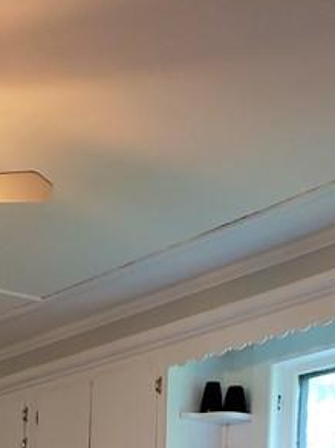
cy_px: 768
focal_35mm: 91
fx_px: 1177
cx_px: -23
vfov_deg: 17.9
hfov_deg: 15.8
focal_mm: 4.3
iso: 200
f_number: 2.4
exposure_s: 1/60
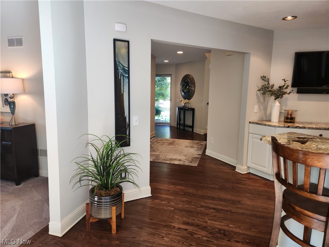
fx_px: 219
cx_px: 164
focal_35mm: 23
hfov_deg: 73.9
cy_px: 124
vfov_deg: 58.9
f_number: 1.8
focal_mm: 5.4
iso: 160
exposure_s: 1/120
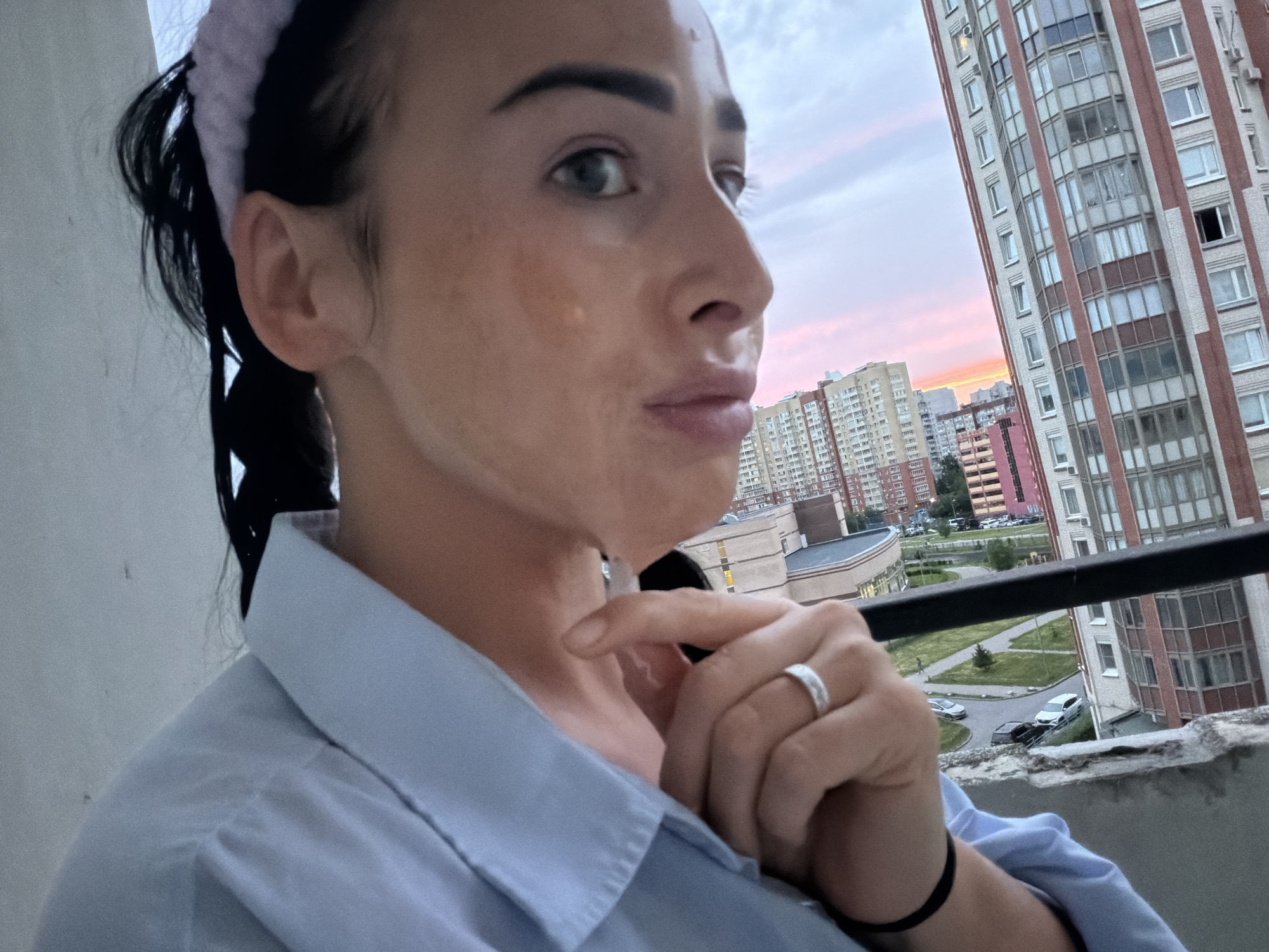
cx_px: 634
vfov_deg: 58.9
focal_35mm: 23
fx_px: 843
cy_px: 476
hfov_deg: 73.9
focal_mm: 2.71
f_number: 1.9
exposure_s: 1/49
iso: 320
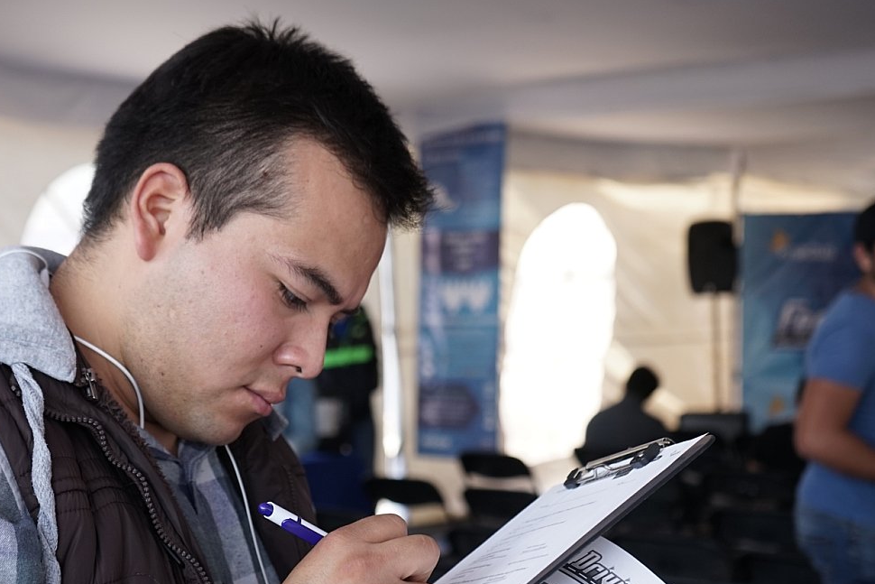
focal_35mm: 61
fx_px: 1483
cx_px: 279
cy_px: 406
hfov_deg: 32.6
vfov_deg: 22.1
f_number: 4
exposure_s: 1/125
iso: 200
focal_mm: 37
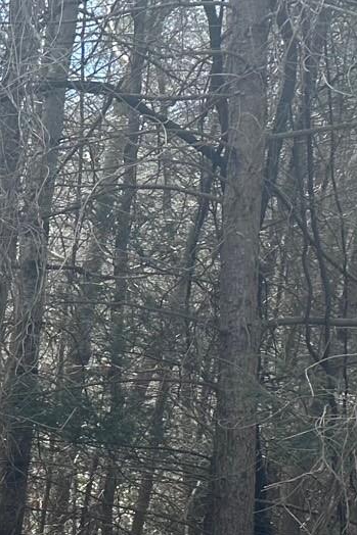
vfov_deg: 20.3
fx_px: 1429
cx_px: -607
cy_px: 591
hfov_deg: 11.0
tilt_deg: -9.8
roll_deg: -4.3
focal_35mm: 96
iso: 80
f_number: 1.78
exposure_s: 1/1721
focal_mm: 6.86
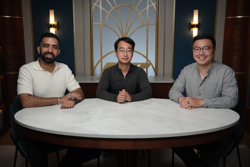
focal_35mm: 42
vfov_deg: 31.9
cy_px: 84
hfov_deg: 46.4
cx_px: 125
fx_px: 292
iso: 1600
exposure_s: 1/160
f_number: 4
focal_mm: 42
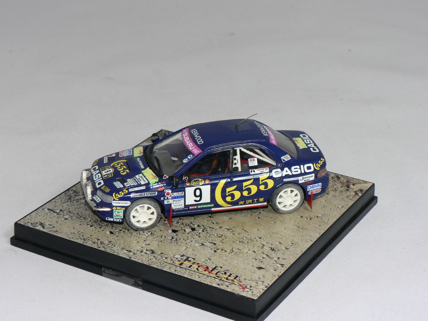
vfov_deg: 17.6
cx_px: 214
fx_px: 1039
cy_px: 160
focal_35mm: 84
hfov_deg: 23.3
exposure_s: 1/60
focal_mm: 14
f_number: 4
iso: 80
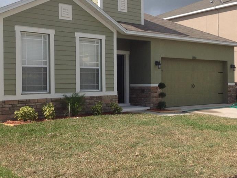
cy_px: 82
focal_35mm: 52
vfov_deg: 28.0
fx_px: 356
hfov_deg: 36.8
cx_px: 121
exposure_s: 1/1890
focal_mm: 4.28
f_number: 2.4
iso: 50
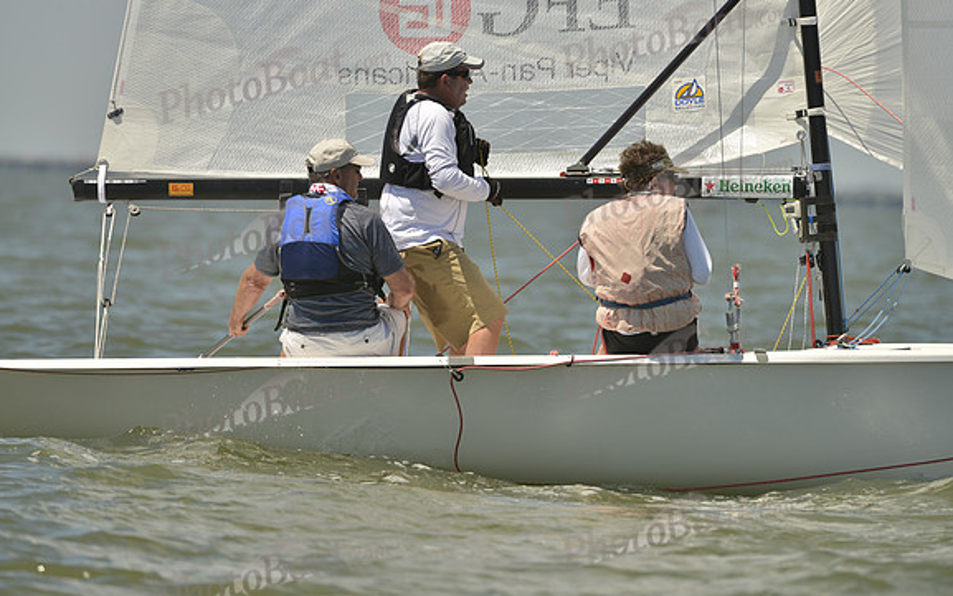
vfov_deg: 3.2
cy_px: 296
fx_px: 10652
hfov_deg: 5.1
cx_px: 477
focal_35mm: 410
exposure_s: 1/1250
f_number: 5.6
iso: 200
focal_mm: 400
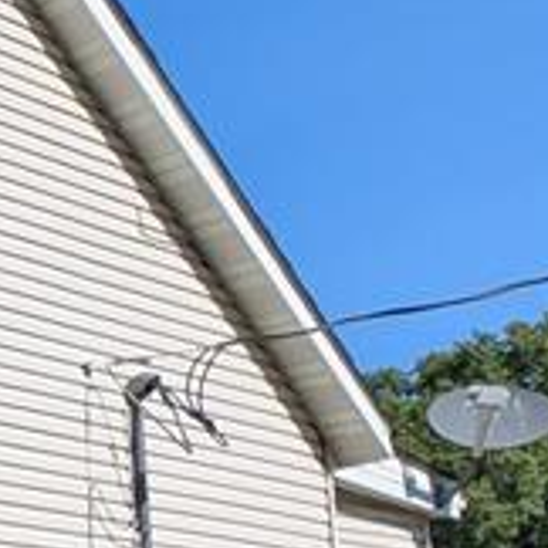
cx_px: -771
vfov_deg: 23.7
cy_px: 636
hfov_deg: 15.0
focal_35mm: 67
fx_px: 1200
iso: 37
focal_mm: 2.23
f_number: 1.95
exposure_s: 1/1621
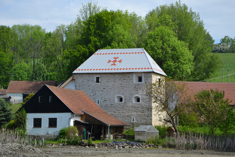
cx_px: 118
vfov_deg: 14.7
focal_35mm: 93
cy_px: 78
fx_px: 607
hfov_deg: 21.9
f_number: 8
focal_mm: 62
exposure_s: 1/250
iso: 100
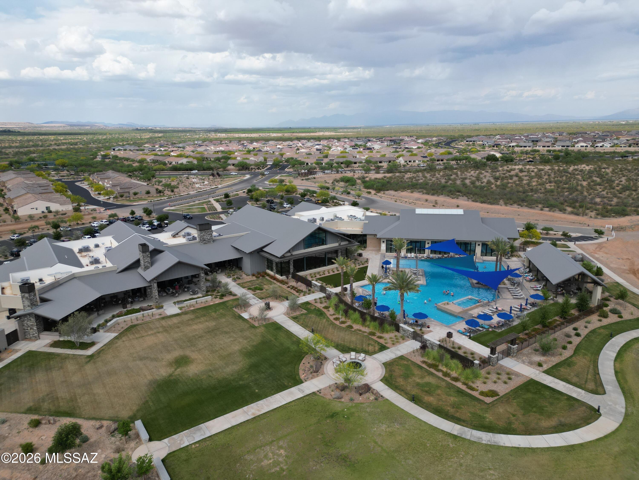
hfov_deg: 71.6
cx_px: 320
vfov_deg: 56.8
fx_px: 443
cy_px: 240
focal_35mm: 24
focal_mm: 6.72
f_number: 1.7
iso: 130
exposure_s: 1/3200
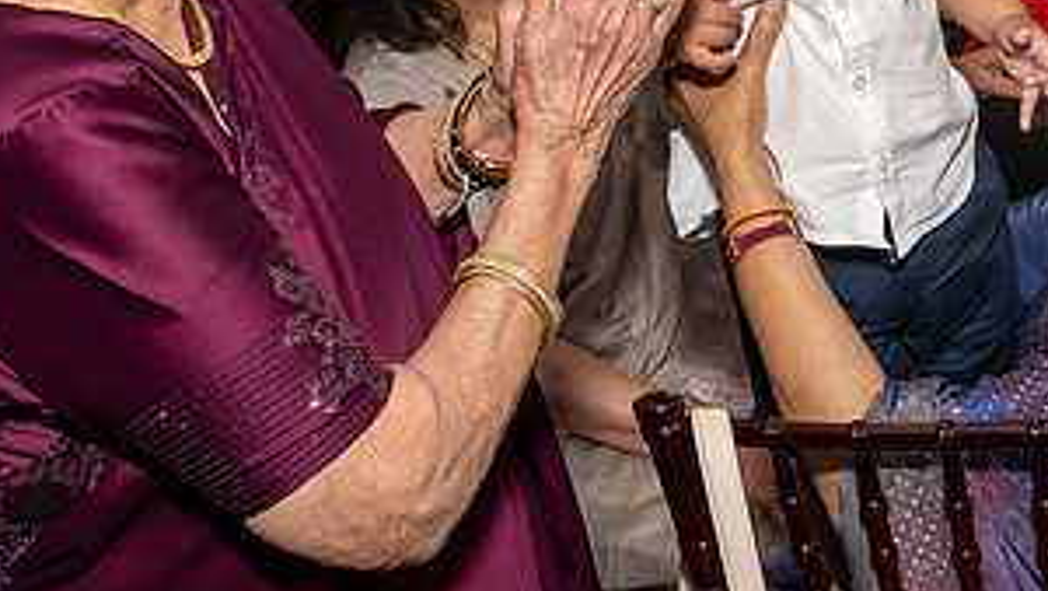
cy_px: -60
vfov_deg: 16.5
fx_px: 1974
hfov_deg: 29.3
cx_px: 774
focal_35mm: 71
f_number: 8
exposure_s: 1/250
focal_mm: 19
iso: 640
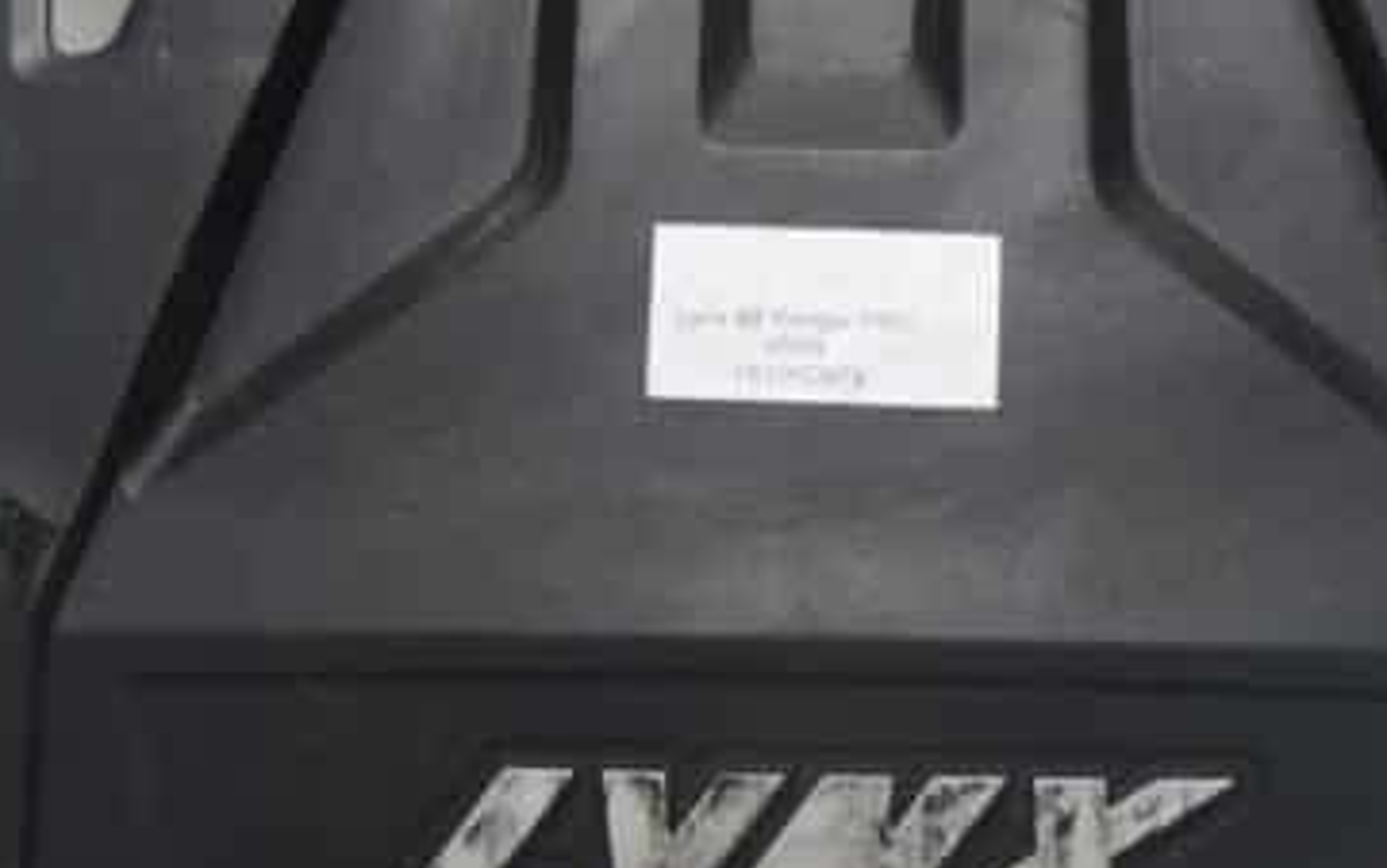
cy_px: 447
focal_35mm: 78
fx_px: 2950
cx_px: 818
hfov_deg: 26.4
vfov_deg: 16.7
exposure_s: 1/60
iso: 250
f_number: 4.5
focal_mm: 18
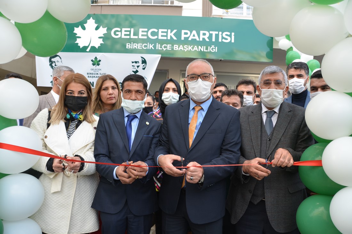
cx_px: 176
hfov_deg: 67.5
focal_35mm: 27
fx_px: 264
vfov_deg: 47.8
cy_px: 117
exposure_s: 1/125
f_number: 5.6
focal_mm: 18
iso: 220
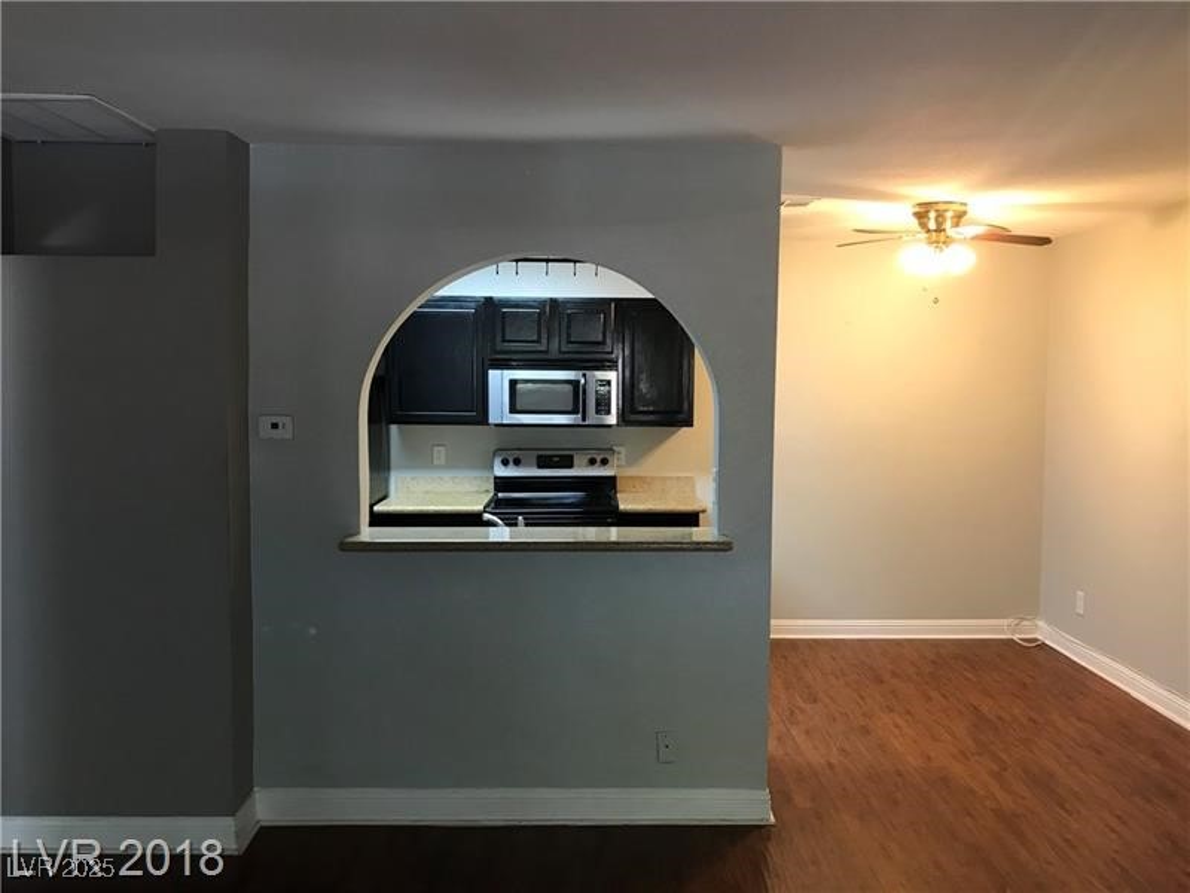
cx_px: 595
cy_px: 446
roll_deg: -0.4
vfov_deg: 49.7
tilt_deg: -5.7
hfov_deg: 63.4
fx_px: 963
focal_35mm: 28
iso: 80
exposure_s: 1/15
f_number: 1.8
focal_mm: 3.99
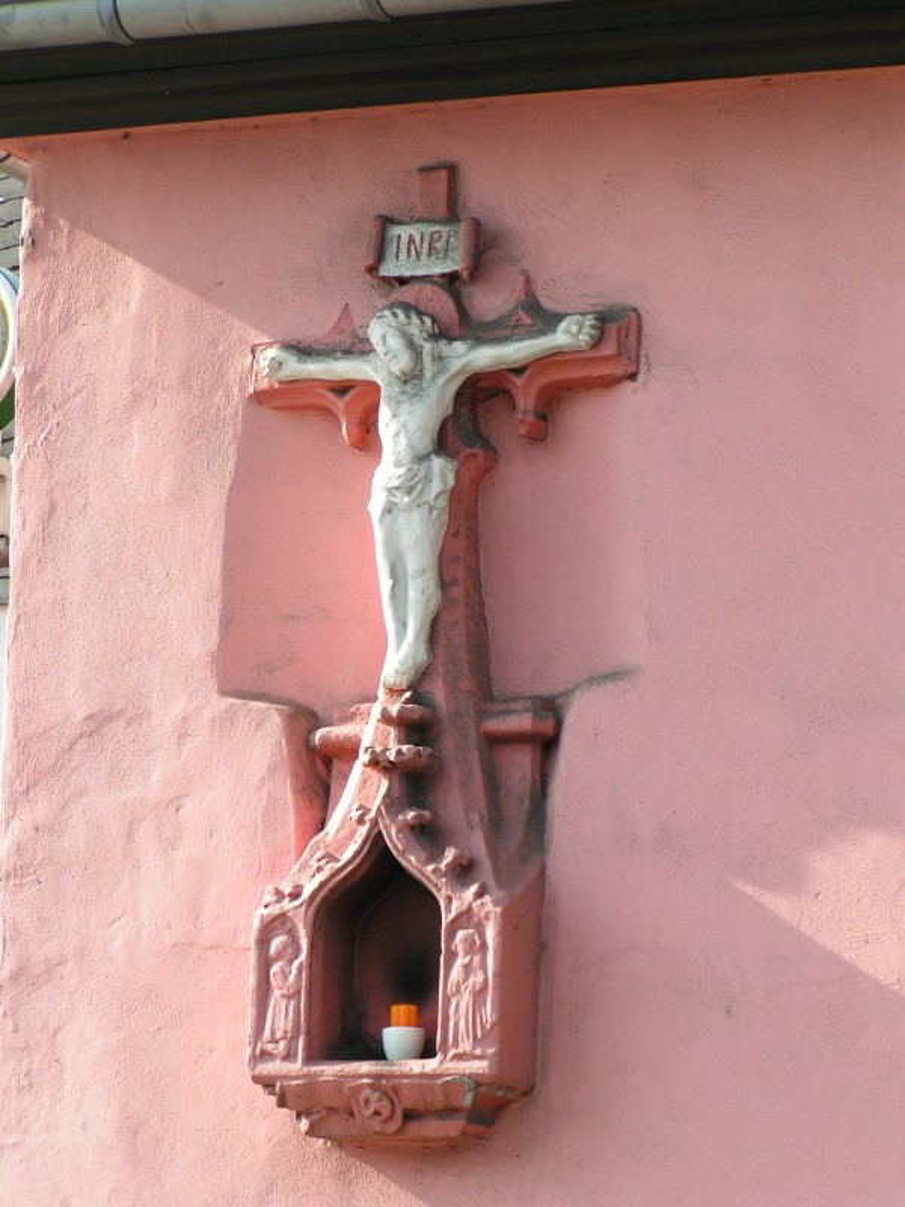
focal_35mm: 150
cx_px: 452
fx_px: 5229
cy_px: 604
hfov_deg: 9.9
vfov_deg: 13.2
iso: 50
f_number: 4.5
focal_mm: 22.9
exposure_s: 1/200
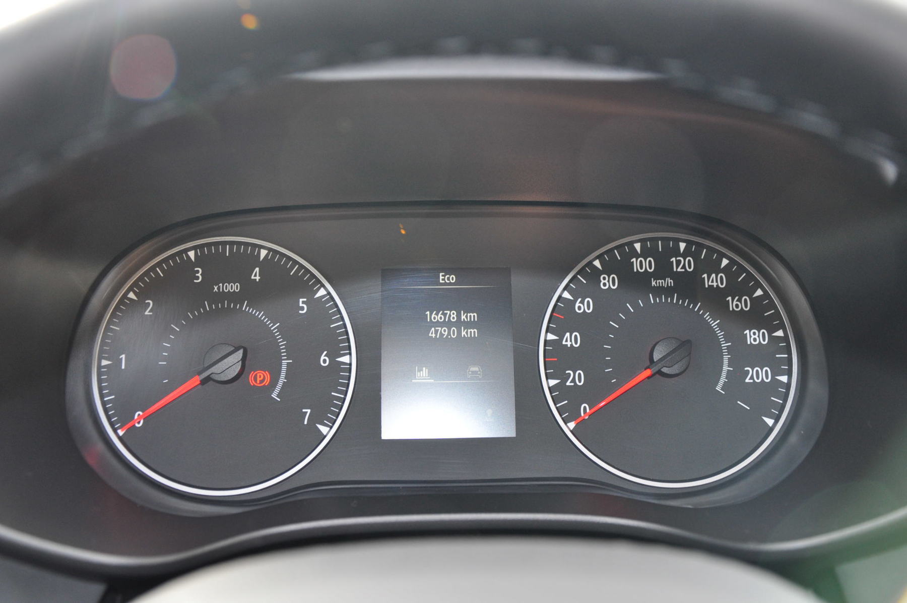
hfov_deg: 43.6
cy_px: 302
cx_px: 454
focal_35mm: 45
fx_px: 1132
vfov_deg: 29.8
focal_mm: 30
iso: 560
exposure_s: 1/60
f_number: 4.2
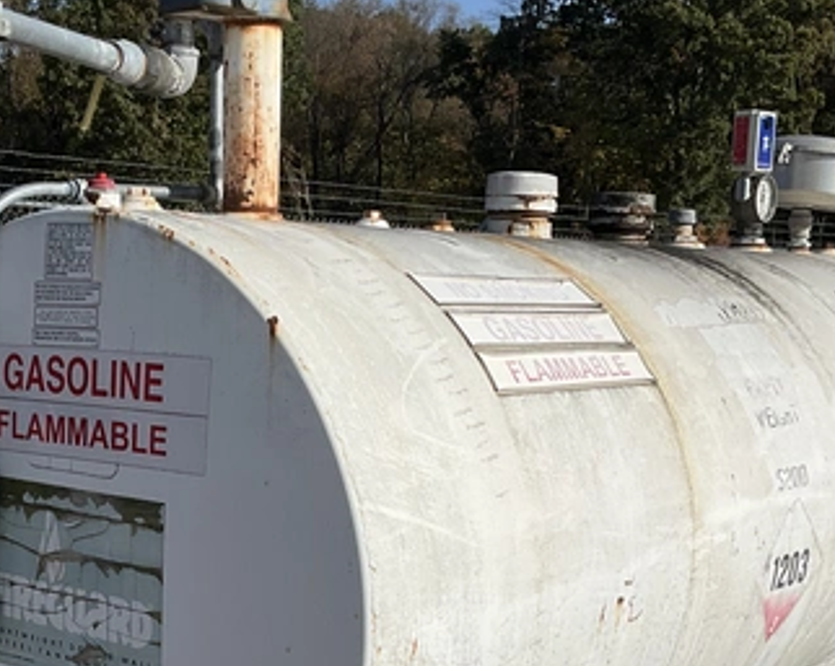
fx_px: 1630
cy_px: 535
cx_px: 290
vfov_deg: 22.8
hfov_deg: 28.6
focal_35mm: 66
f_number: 1.8
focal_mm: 3
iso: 25
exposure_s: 1/3534
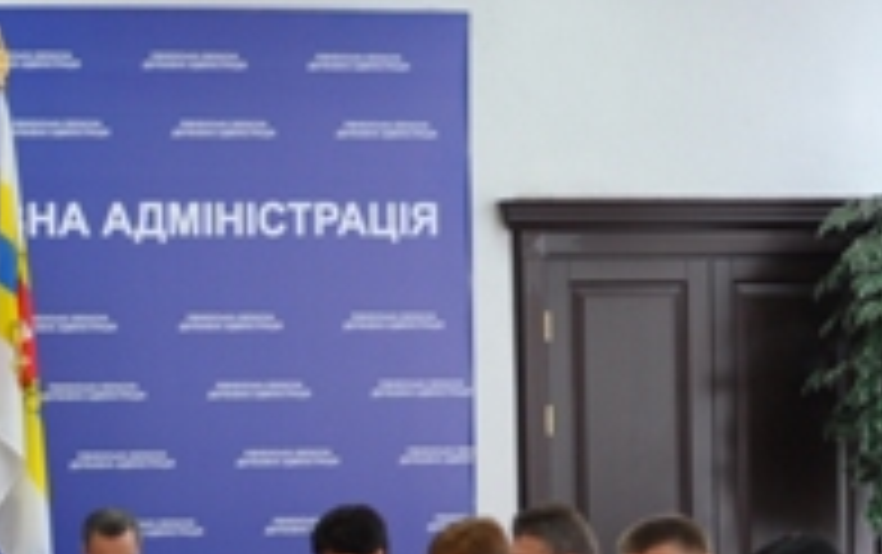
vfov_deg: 13.6
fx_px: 2310
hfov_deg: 19.6
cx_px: -320
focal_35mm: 96
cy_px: 446
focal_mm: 18
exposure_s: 1/15
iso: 200
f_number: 4
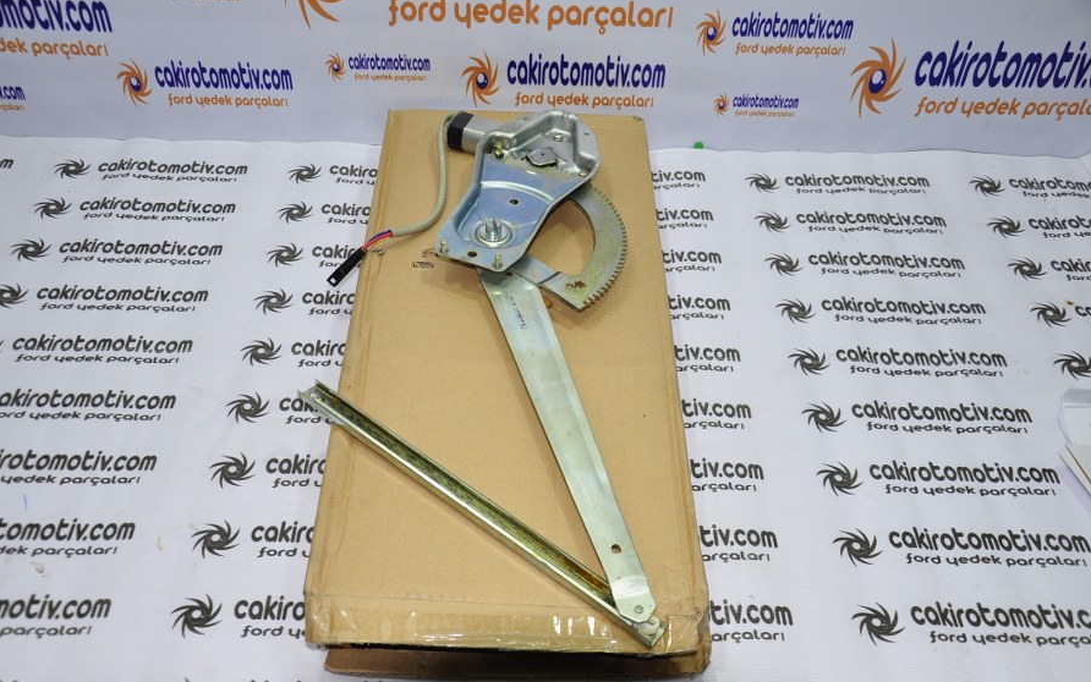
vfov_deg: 33.2
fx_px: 1145
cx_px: 548
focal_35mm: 39
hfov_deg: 50.9
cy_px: 363
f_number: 4.5
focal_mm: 25
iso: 200
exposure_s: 1/60
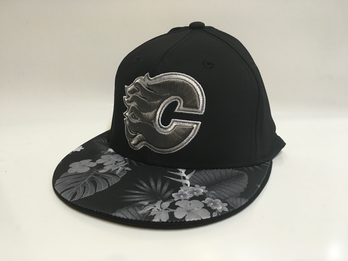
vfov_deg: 48.2
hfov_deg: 61.7
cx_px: 174
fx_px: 292
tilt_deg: -21.6
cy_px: 130
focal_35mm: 29
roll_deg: +1.2
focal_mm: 4.15
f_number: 2.2
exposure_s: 1/33
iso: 125
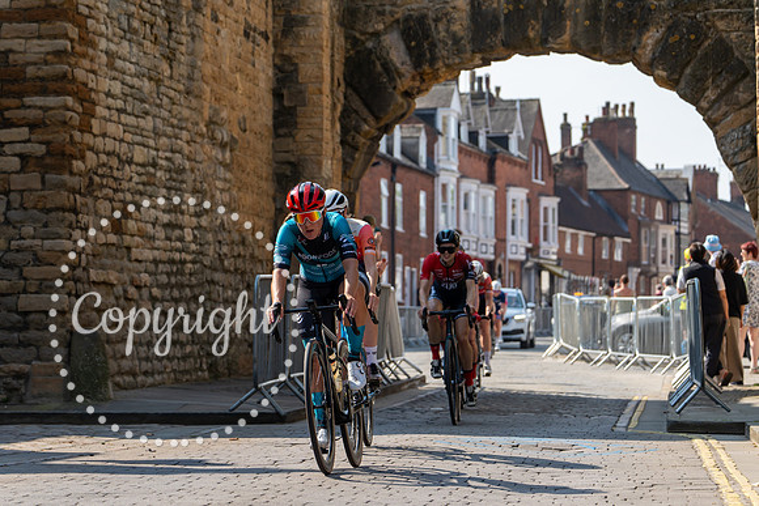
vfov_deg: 10.5
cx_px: 329
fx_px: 2764
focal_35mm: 131
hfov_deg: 15.6
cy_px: 174
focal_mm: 100
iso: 200
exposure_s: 1/1000
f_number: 4.5
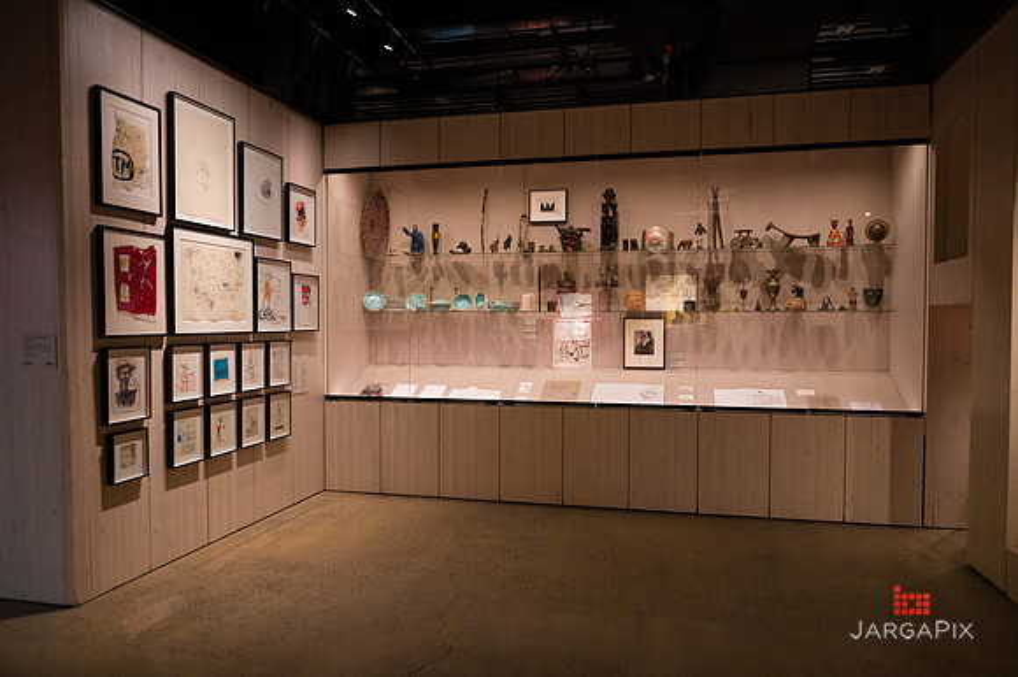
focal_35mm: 24
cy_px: 338
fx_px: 678
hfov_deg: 73.8
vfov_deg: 53.1
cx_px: 509
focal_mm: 24
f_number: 3.2
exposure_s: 1/500
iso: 3200
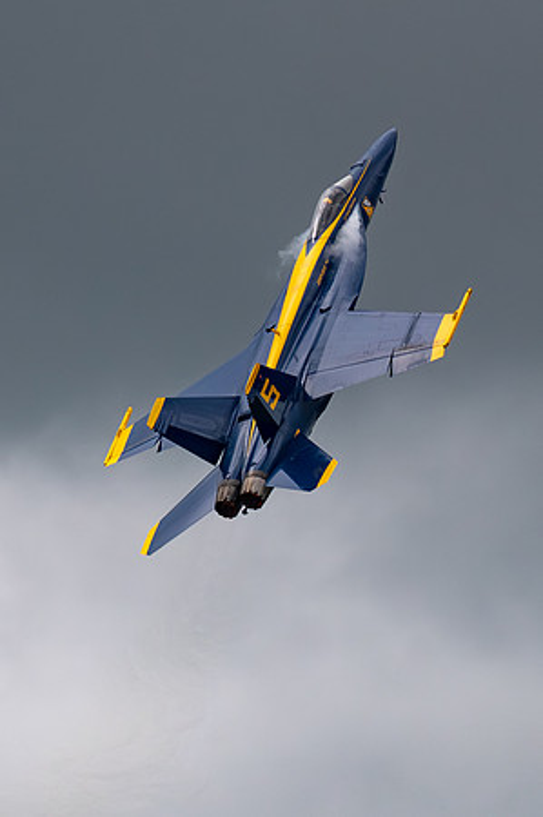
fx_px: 14916
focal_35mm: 658
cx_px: 277
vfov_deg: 3.1
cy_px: 611
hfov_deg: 2.1
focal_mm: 240
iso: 640
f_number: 5.6
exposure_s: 1/6400
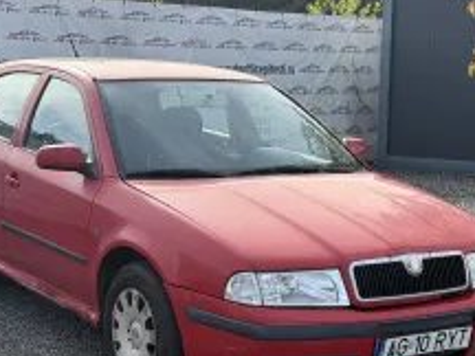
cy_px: 257
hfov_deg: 24.4
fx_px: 1098
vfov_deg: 18.3
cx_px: 242
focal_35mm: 80
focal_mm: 6.76
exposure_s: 1/2033
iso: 80
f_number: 1.78
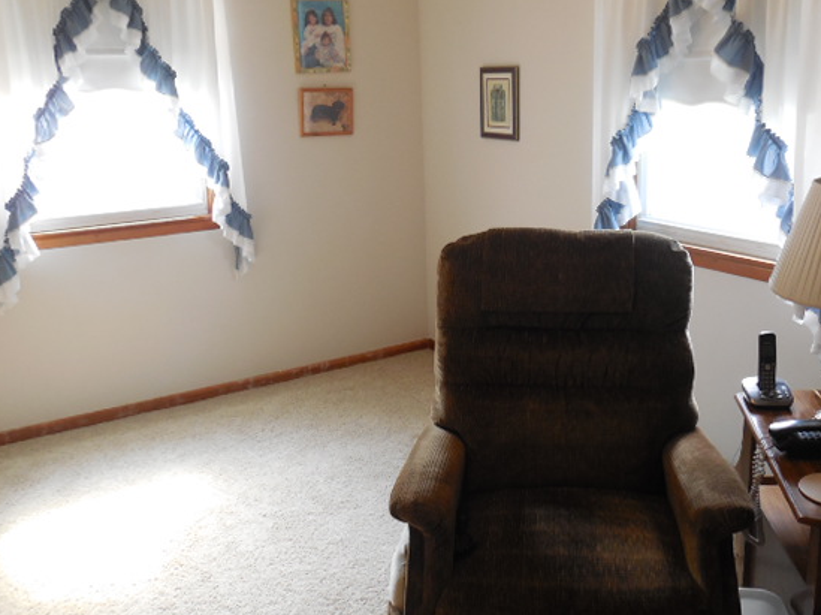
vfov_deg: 40.5
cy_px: 259
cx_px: 471
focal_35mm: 35
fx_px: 830
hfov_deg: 52.5
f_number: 3.8
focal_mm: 5.3
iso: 320
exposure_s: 1/30
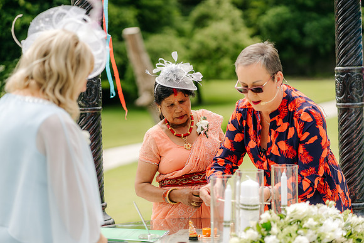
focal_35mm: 85
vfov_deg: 16.1
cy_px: 122
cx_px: 182
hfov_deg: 23.9
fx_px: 860
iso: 100
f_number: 2.2
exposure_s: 1/1600
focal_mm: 85
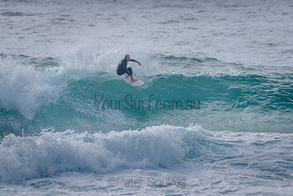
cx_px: 146
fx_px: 4991
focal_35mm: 613
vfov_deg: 2.2
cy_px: 76
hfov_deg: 3.4
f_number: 5.6
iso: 125
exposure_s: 1/2000
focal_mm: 500
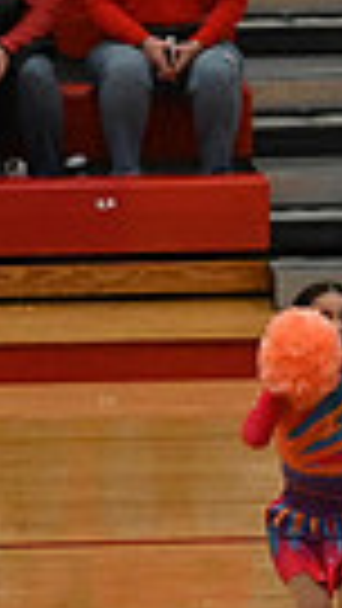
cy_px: 281
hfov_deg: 2.5
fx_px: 7589
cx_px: 1120
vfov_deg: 4.6
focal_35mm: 471
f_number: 4
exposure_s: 1/500
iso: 5000
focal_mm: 70
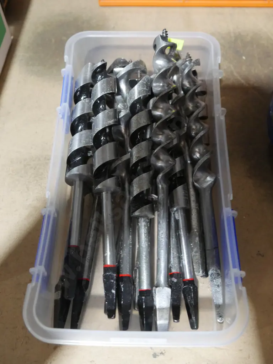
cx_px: 136
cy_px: 182
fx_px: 442
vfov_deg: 44.8
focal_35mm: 42
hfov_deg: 34.3
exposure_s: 1/60
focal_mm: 21
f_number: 5
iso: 2500
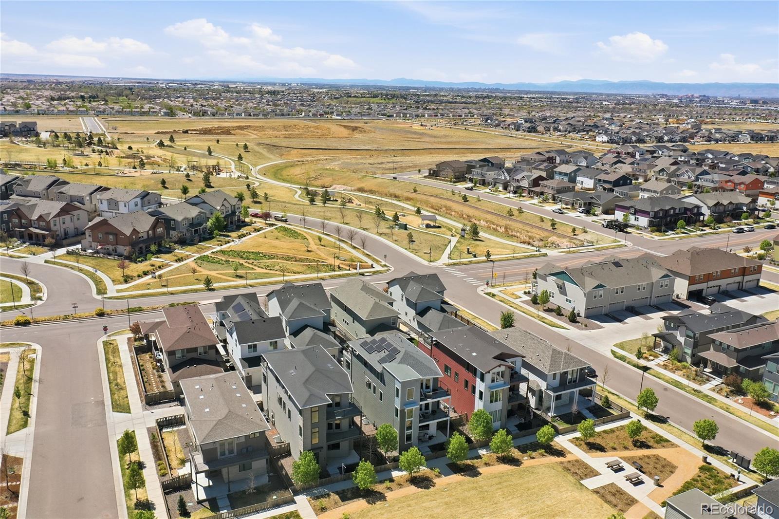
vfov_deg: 46.4
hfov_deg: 65.5
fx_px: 606
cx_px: 390
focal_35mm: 28
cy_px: 260
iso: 100
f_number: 6.3
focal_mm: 10.3
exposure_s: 1/500
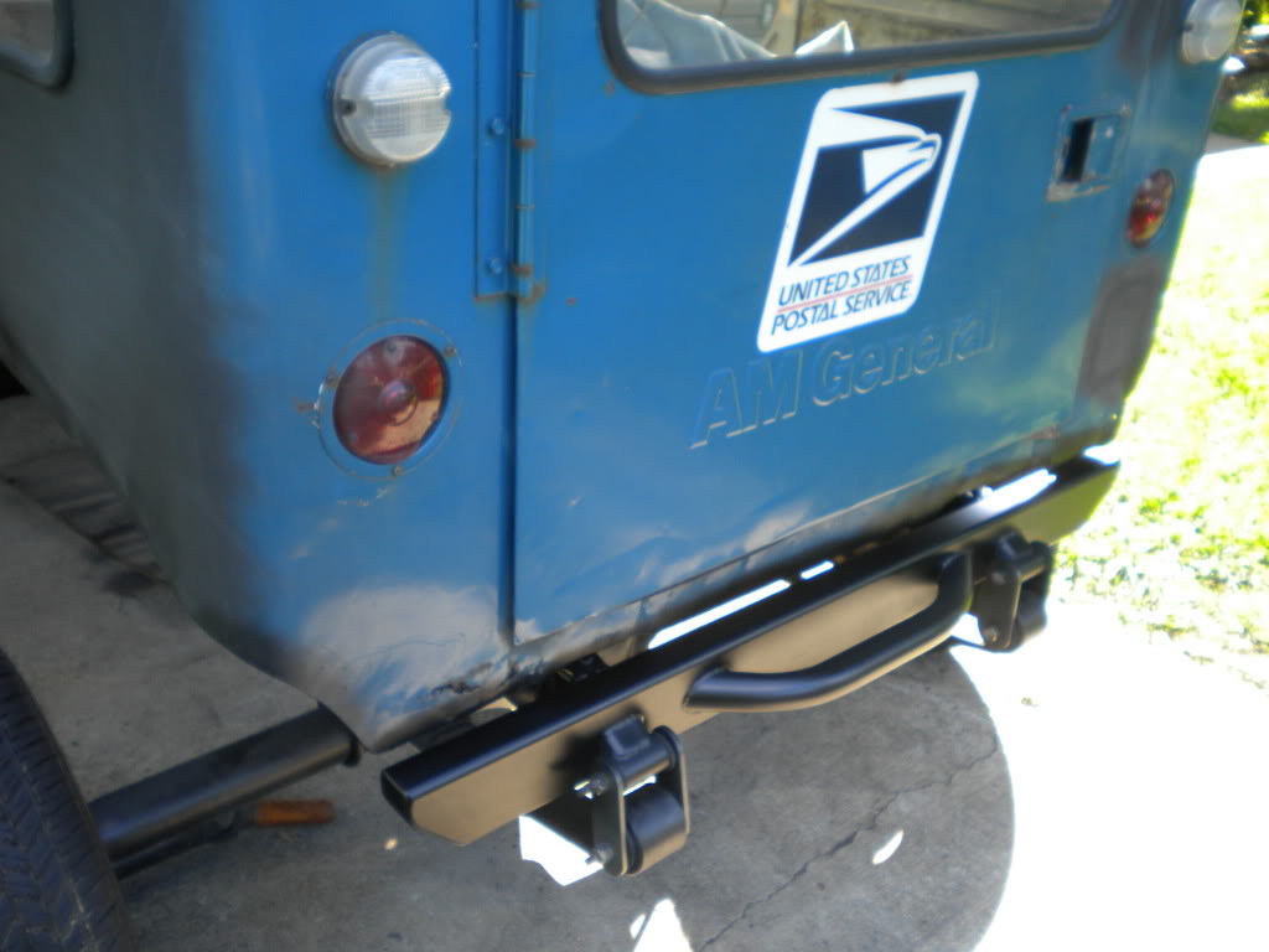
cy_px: 476
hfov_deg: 52.6
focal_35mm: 35
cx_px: 634
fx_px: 1283
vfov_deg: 40.7
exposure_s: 1/72
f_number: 3.1
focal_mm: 6.3
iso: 80
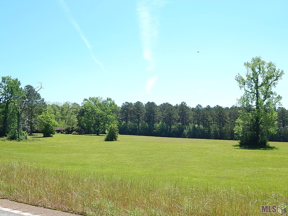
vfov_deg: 33.6
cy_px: 108
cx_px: 144
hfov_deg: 43.9
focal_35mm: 43
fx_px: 358
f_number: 3.6
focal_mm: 7.7
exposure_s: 1/640
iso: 125
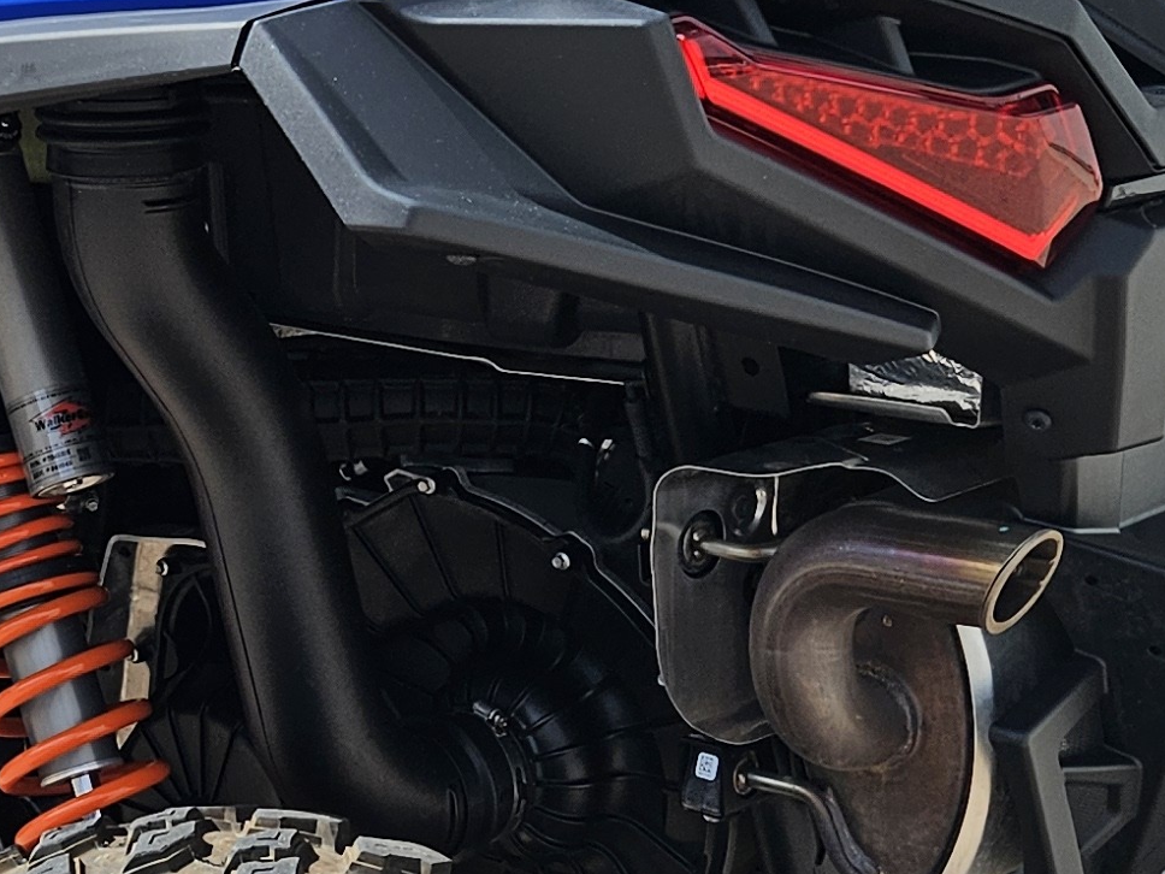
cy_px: 491
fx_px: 3197
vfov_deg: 15.6
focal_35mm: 95
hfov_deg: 20.4
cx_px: 217
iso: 25
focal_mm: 5.4
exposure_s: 1/1554
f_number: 1.8
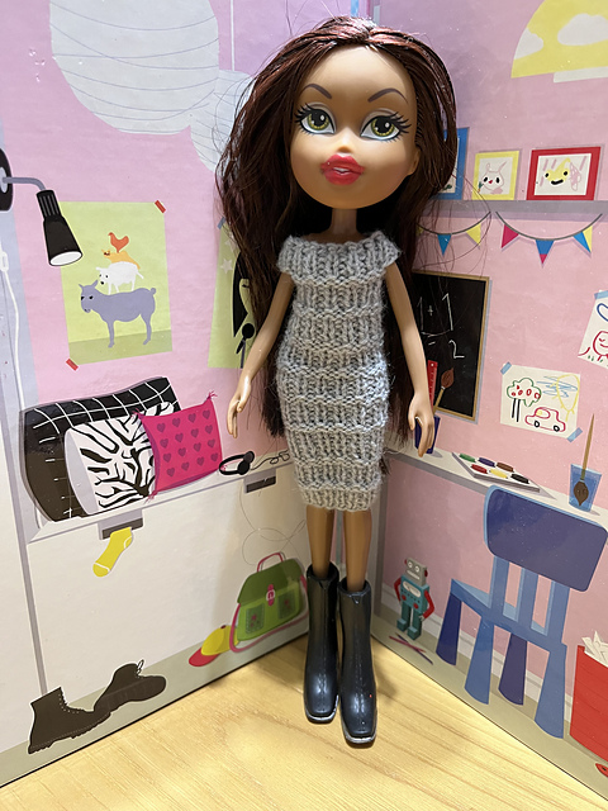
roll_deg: -0.5
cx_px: 304
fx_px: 609
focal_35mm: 26
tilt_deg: -18.7
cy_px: 406
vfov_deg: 67.3
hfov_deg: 53.1
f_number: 1.6
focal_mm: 5.1
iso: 400
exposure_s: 1/40
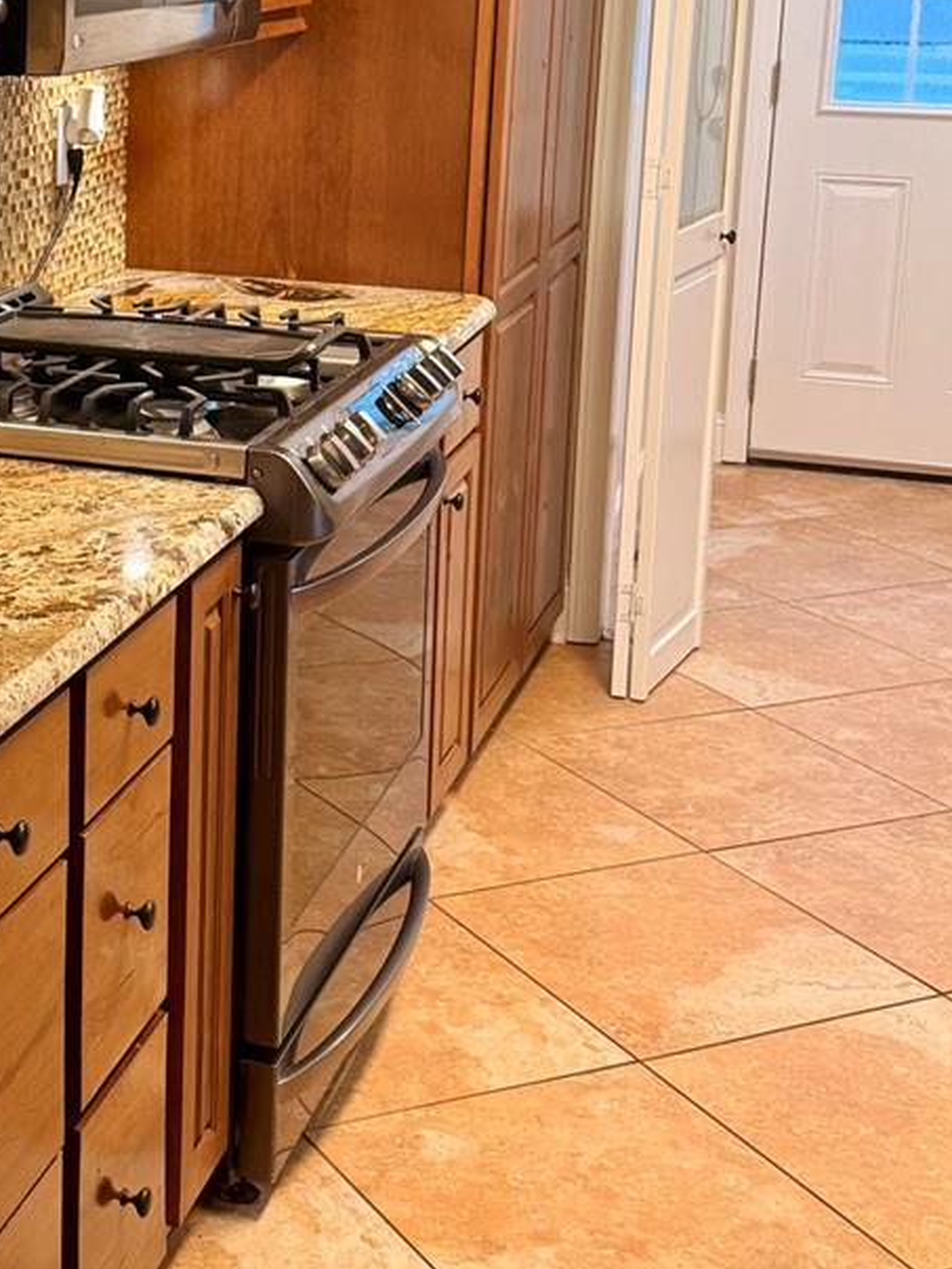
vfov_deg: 31.3
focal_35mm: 61
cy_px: 361
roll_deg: +0.3
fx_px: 2237
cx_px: -82
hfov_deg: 22.7
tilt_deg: -10.2
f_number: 1.78
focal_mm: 6.76
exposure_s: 1/60
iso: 160
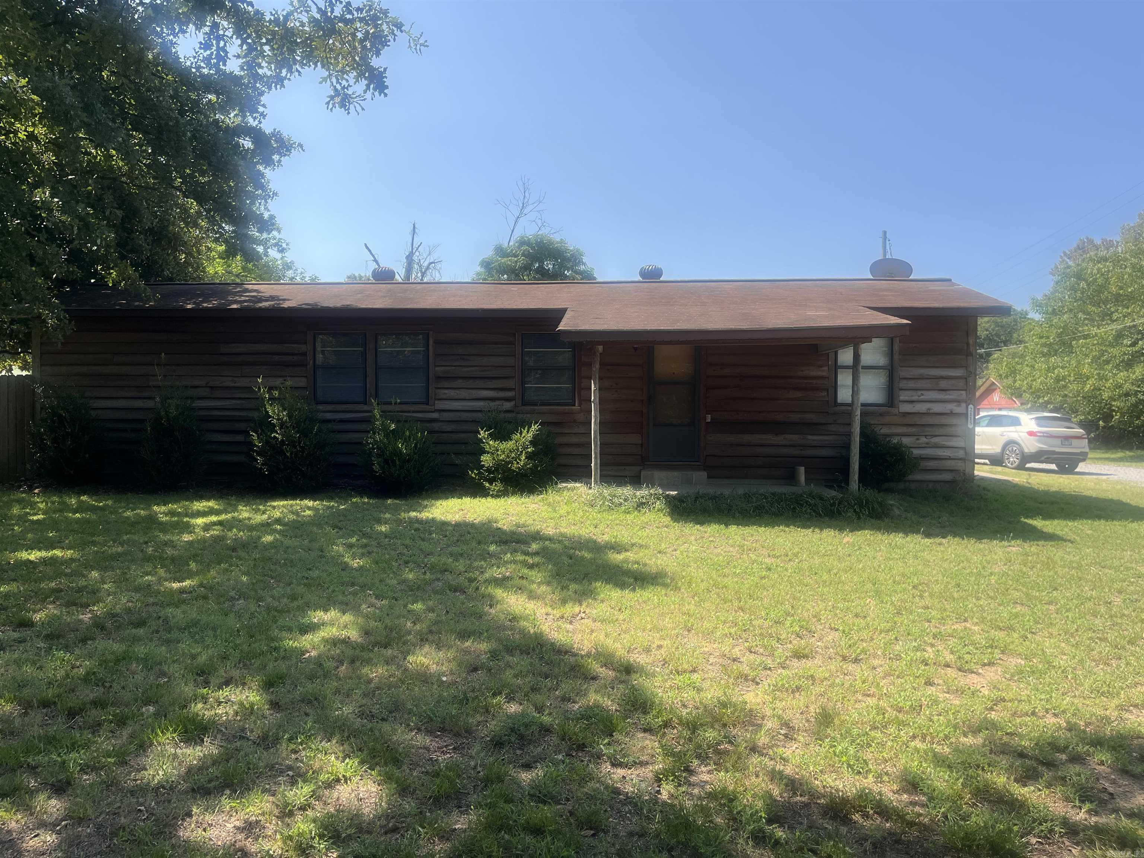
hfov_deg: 67.3
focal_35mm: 26
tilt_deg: -0.8
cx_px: 572
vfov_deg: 53.1
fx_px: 859
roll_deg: -0.5
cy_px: 429
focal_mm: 5.1
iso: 50
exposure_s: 1/2024
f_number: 1.6
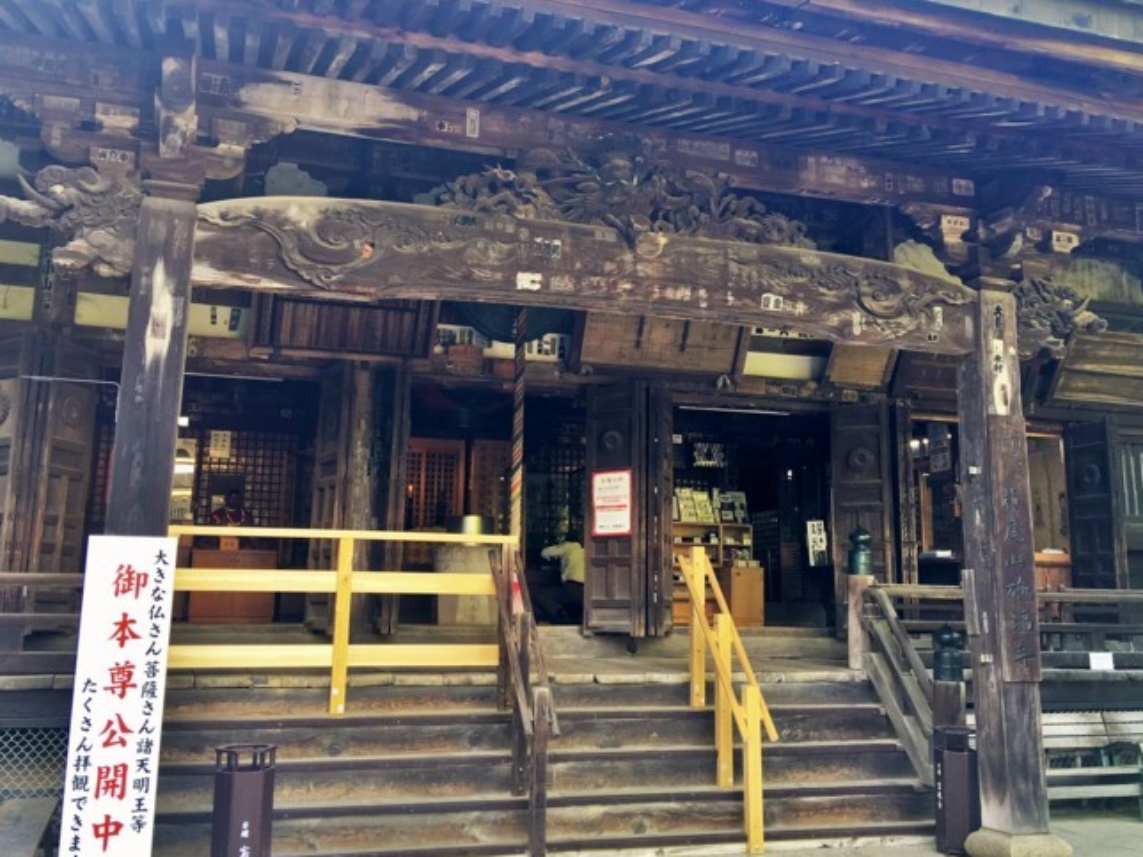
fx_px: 1189
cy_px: 373
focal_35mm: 36
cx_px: 584
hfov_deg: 51.4
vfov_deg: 39.6
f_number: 2.2
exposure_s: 1/40
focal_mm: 4.15
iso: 25
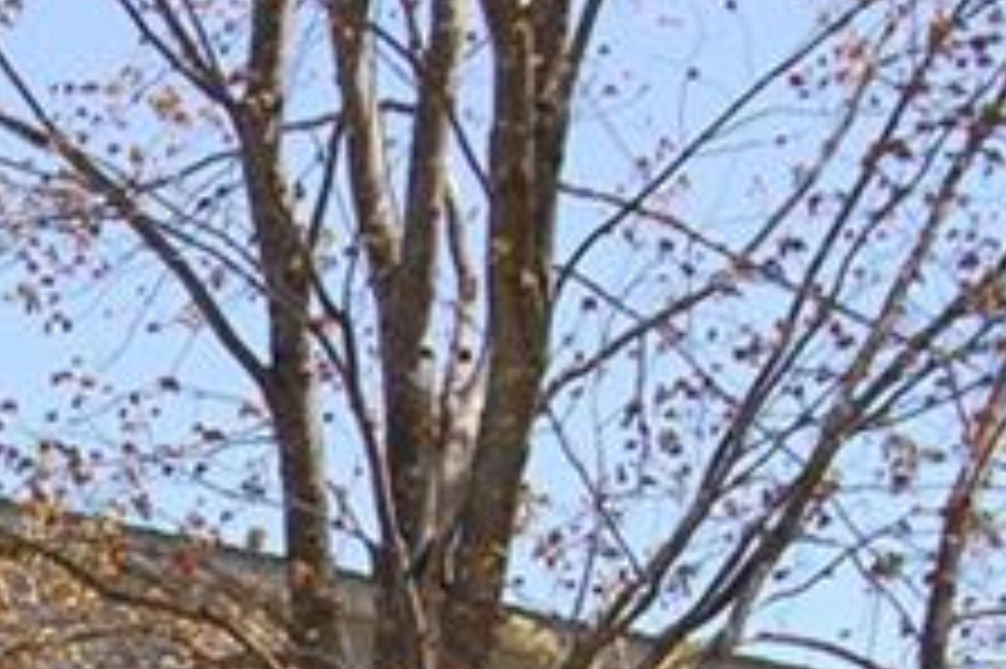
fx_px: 5752
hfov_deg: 9.8
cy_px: 1181
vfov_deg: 6.5
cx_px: -305
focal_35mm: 206
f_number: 8
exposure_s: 1/250
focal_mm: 30
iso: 200
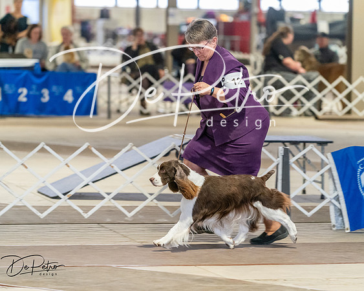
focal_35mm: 198
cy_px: 146
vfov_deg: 7.8
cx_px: 182
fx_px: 2135
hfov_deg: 9.7
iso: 6400
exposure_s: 1/250
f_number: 3.5
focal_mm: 176
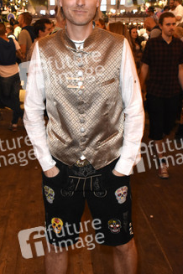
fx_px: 335
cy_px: 113
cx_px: 86
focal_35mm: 44
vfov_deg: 44.3
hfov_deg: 30.5
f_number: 6.3
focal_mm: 24
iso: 5000
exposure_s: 1/60
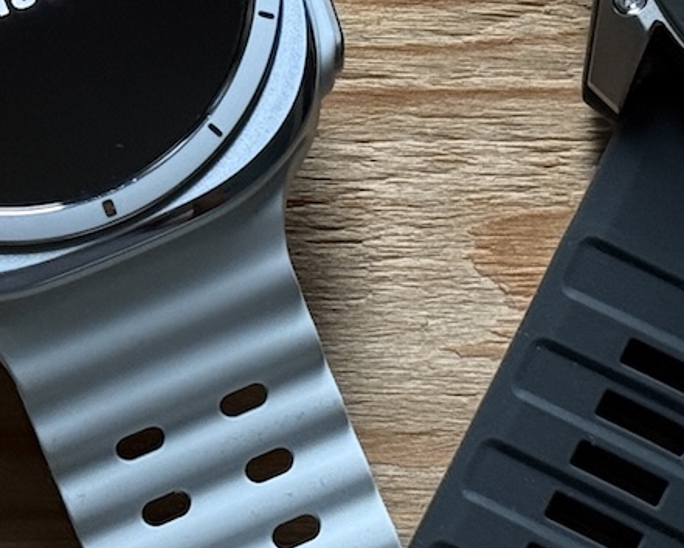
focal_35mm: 202
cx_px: 406
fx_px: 4090
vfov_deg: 7.6
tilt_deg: -70.6
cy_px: -92
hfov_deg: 9.6
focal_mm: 6.76
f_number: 1.78
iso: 250
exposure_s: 1/57
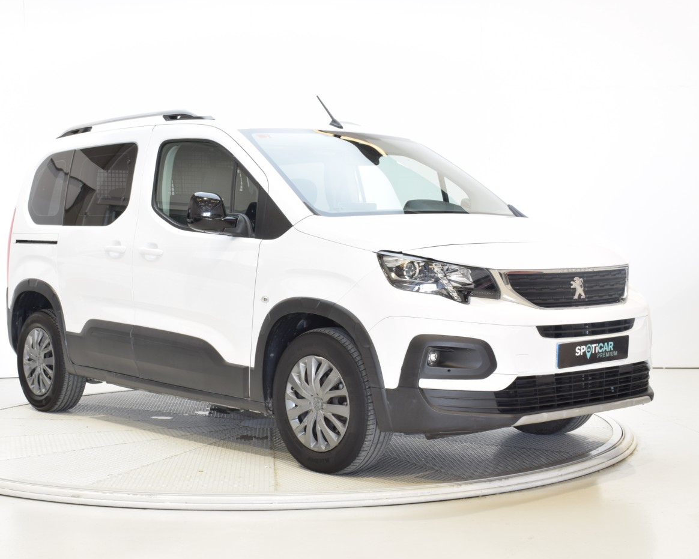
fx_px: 1088
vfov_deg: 28.8
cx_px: 258
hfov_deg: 35.4
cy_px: 274
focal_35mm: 53
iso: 100
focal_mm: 29
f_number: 14
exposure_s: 1/1.6
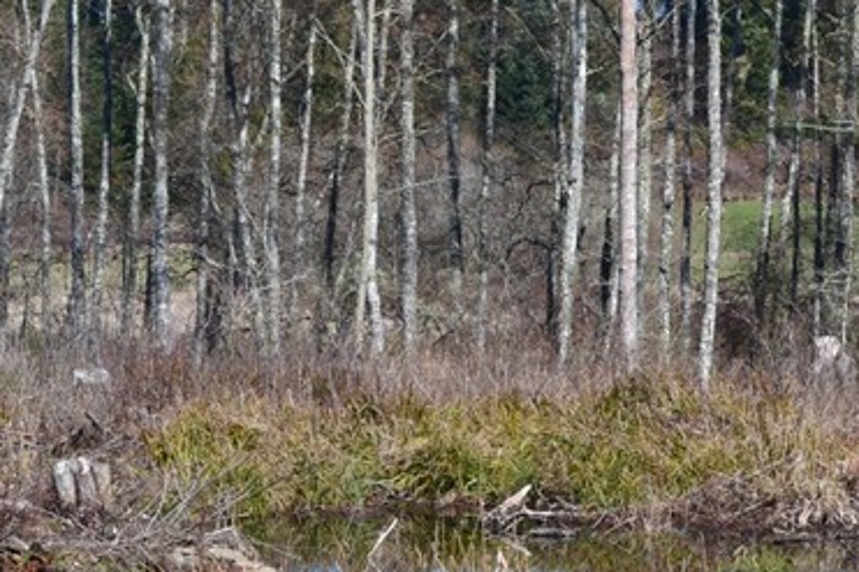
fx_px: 5759
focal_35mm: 241
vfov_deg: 5.7
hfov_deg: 8.5
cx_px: 688
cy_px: 468
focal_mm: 55
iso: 400
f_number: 11
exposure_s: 1/400
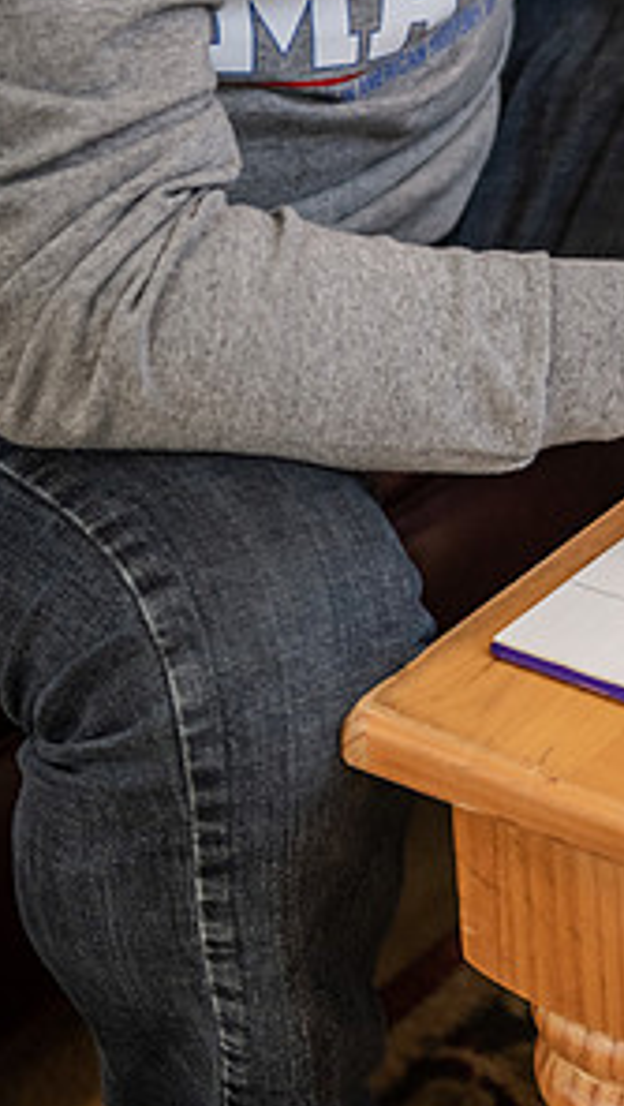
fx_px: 3610
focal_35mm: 123
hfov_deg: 9.5
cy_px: 424
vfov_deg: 17.4
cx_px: 1065
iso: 1250
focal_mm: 60
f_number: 3.2
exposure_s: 1/200
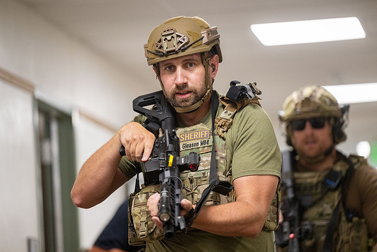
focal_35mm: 200
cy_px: 126
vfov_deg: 6.9
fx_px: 2095
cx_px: 188
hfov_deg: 10.3
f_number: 2.8
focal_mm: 200
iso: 2000
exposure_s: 1/500
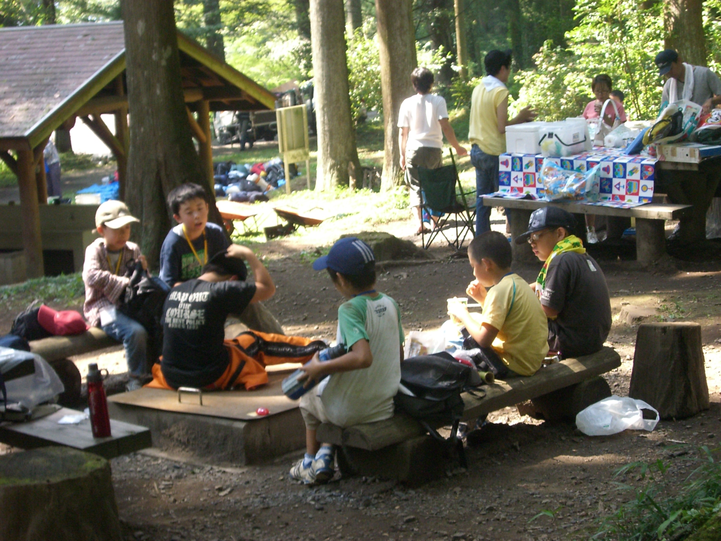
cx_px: 360
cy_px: 270
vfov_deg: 18.7
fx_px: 1645
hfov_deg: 24.7
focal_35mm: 79
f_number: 4.1
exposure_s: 1/125
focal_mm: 12.8
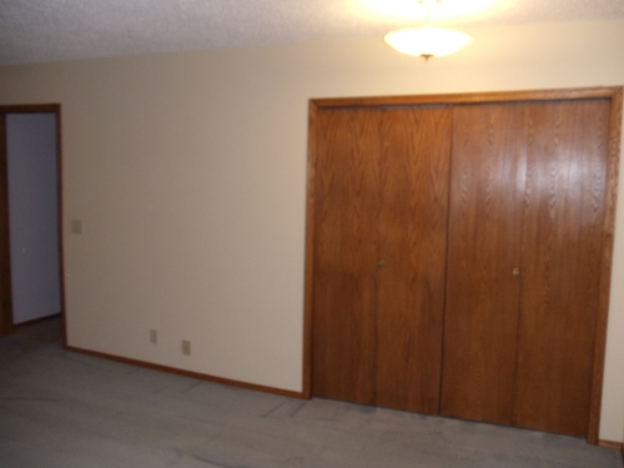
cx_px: 312
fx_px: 793
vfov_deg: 32.9
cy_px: 234
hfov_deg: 42.9
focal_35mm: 44
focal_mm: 6
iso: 200
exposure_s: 1/30
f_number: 3.5
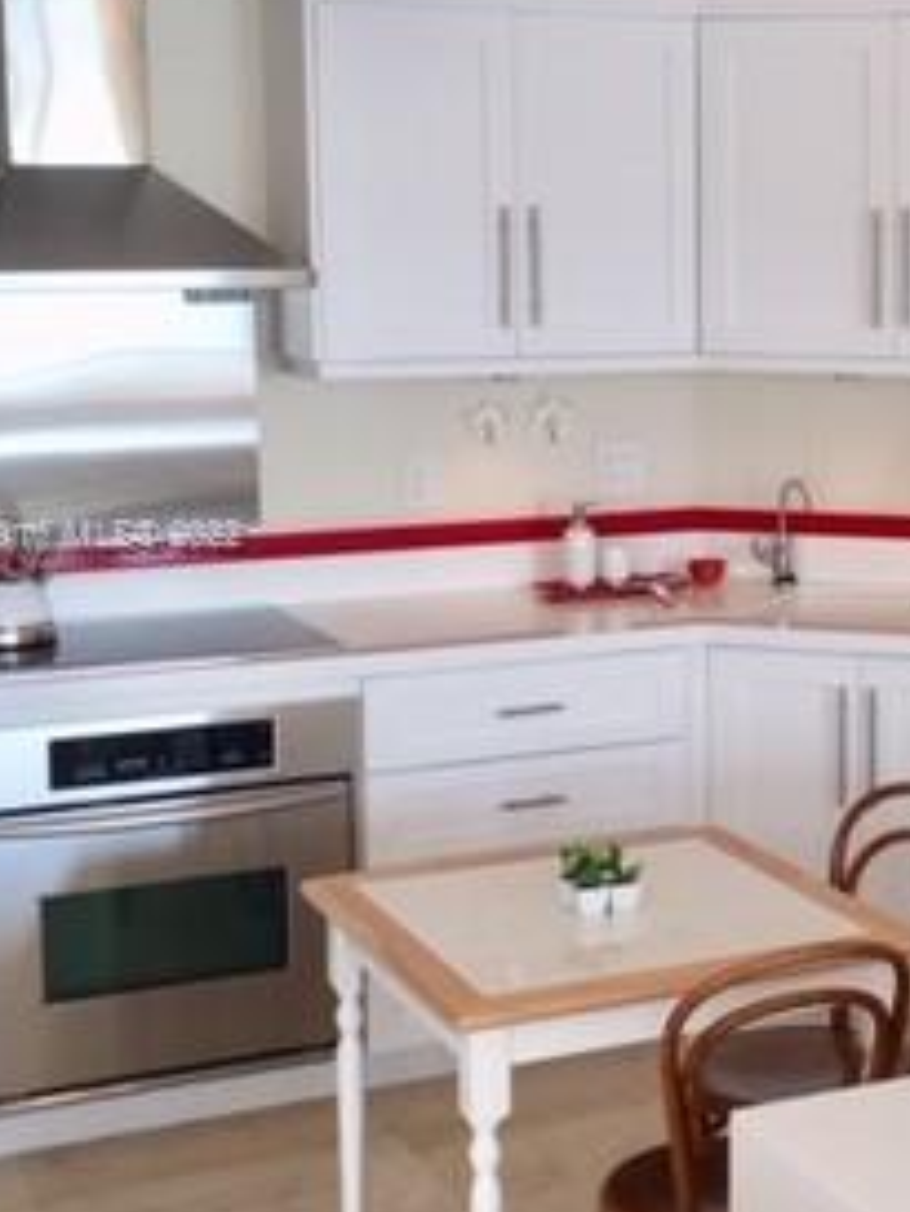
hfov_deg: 21.2
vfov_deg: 28.5
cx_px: 799
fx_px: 2382
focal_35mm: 68
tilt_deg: -5.6
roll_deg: -0.7
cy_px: 537
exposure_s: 1/120
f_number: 2.2
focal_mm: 4.15
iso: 32
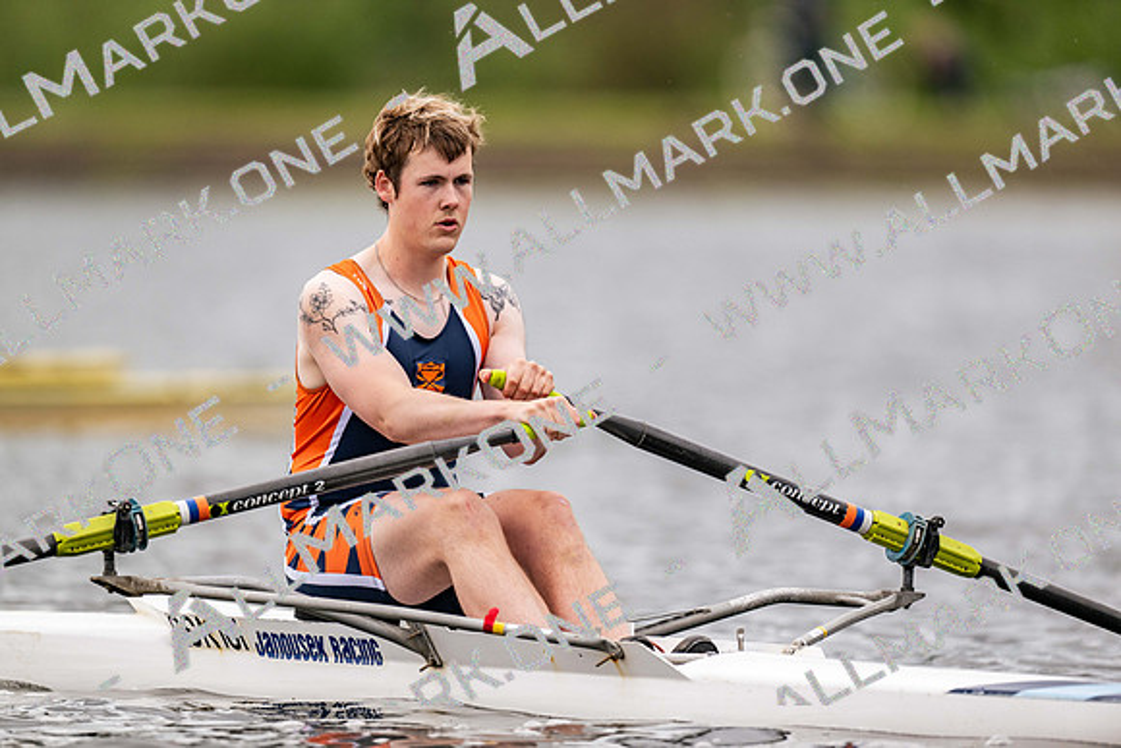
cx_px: 560
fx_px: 18696
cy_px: 374
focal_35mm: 600
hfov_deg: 3.4
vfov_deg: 2.3
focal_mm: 600
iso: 280
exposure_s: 1/2500
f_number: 4
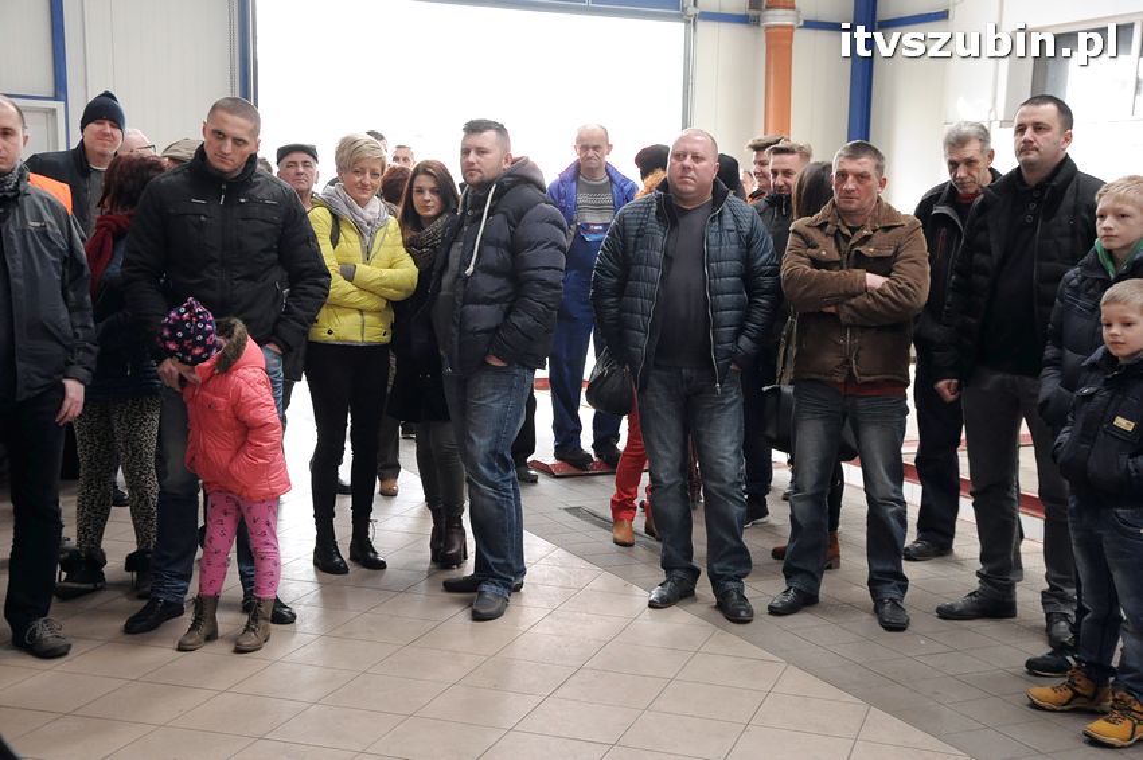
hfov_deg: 43.6
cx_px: 572
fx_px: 1427
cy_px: 380
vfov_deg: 29.8
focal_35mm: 45
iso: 1600
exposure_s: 1/160
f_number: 6.3
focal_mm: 30
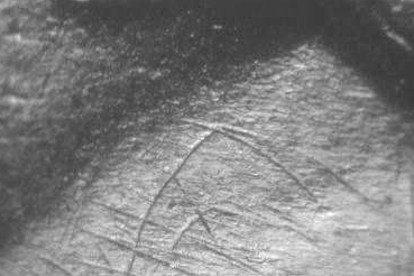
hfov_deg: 7.4
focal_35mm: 278
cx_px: 297
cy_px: 187
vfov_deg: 4.9
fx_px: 3197
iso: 100
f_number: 5.1
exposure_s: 1/15.3
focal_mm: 32
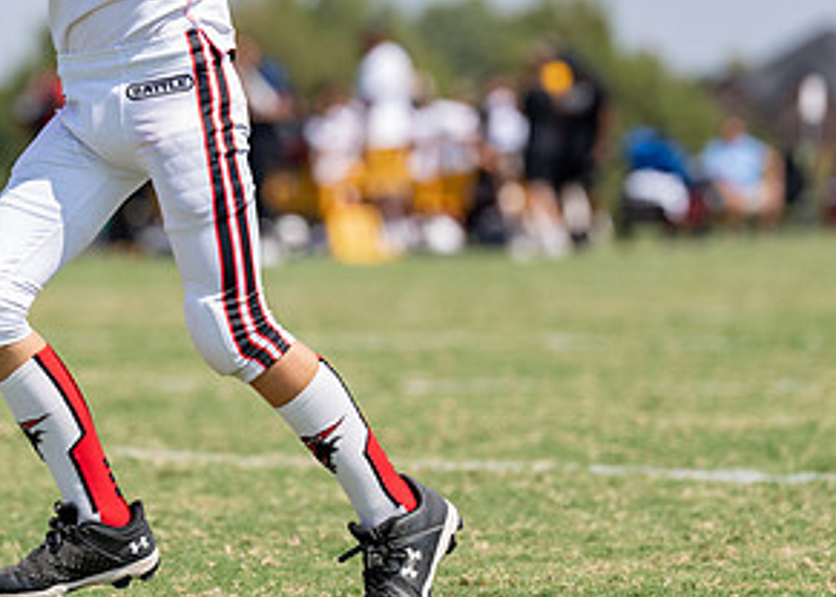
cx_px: 107
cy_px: 92
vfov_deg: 5.0
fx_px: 6792
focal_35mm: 286
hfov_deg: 7.0
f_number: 2.8
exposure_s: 1/3200
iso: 200
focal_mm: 135
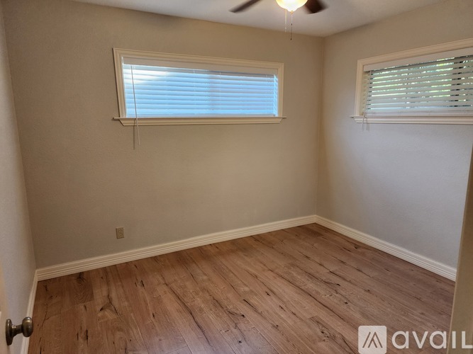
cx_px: 236
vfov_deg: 58.9
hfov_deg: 73.9
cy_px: 177
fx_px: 314
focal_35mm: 23
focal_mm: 6.4
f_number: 1.8
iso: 250
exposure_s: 1/120
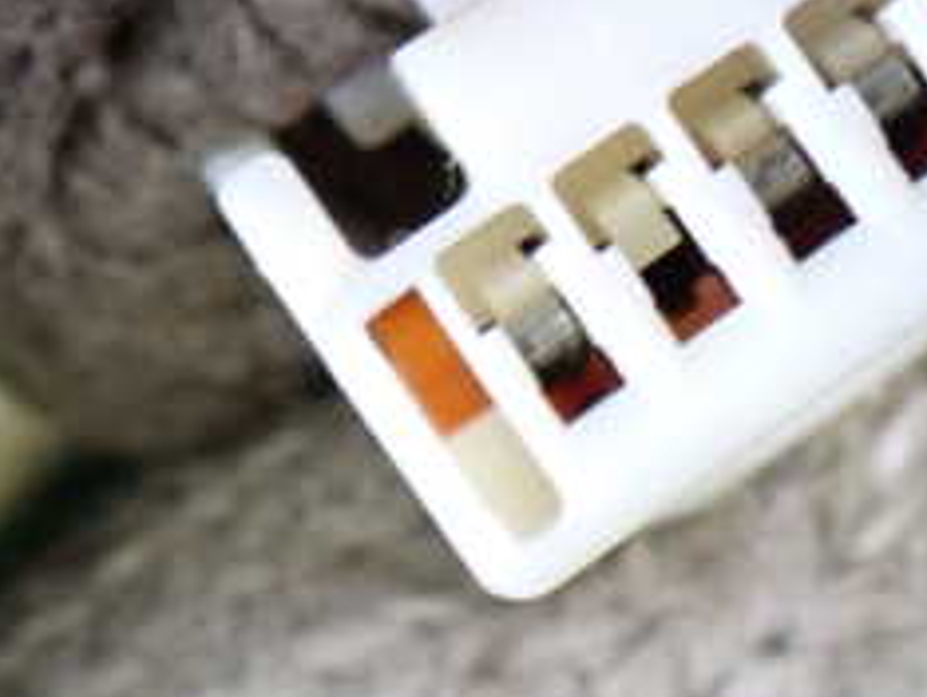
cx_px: 697
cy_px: 59
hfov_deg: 7.7
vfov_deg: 5.8
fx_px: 6863
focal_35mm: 256
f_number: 4.9
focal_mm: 18
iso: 1000
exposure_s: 1/25
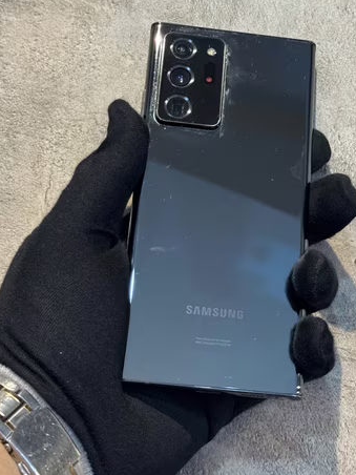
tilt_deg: +8.1
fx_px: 932
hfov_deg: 21.5
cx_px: 233
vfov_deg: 28.5
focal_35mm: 68
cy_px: 190
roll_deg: -15.4
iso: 100
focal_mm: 6.76
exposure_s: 1/50
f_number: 1.78
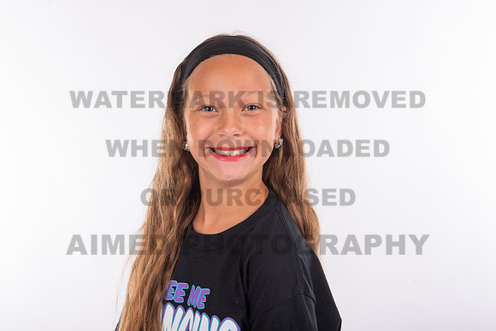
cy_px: 153
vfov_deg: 22.4
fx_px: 834
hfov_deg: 33.1
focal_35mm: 61
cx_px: 238
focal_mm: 52
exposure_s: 1/200
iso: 500
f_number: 11
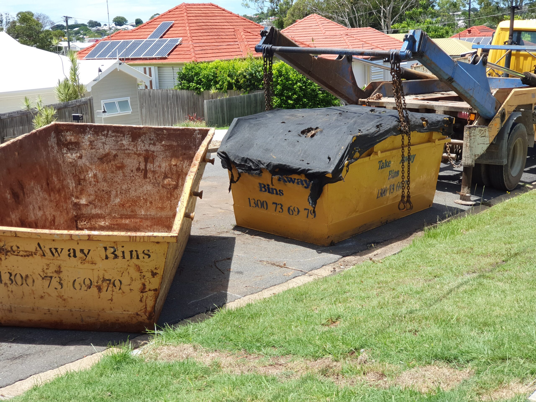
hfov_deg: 36.8
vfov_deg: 28.0
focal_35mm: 52
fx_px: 805
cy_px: 201
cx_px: 268
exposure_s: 1/503
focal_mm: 6
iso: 40
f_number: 2.4
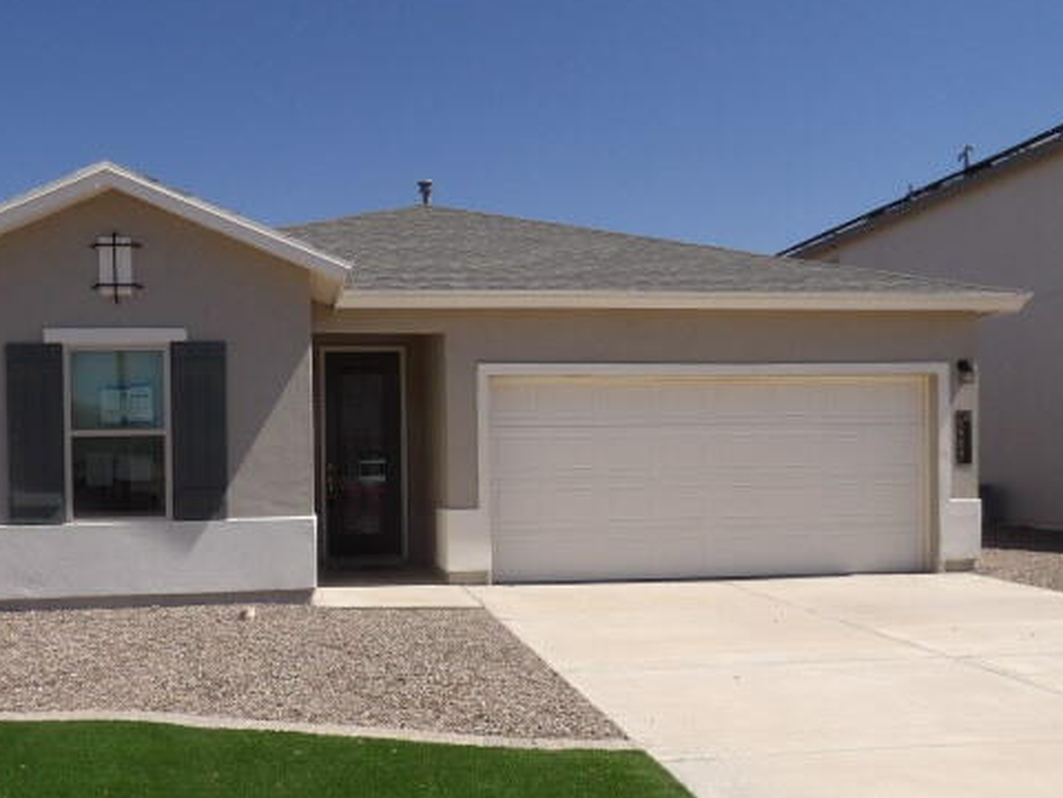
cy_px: 499
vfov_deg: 43.8
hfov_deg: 56.1
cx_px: 396
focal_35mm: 32
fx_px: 983
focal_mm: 4.3
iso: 100
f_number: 4.6
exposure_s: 1/963
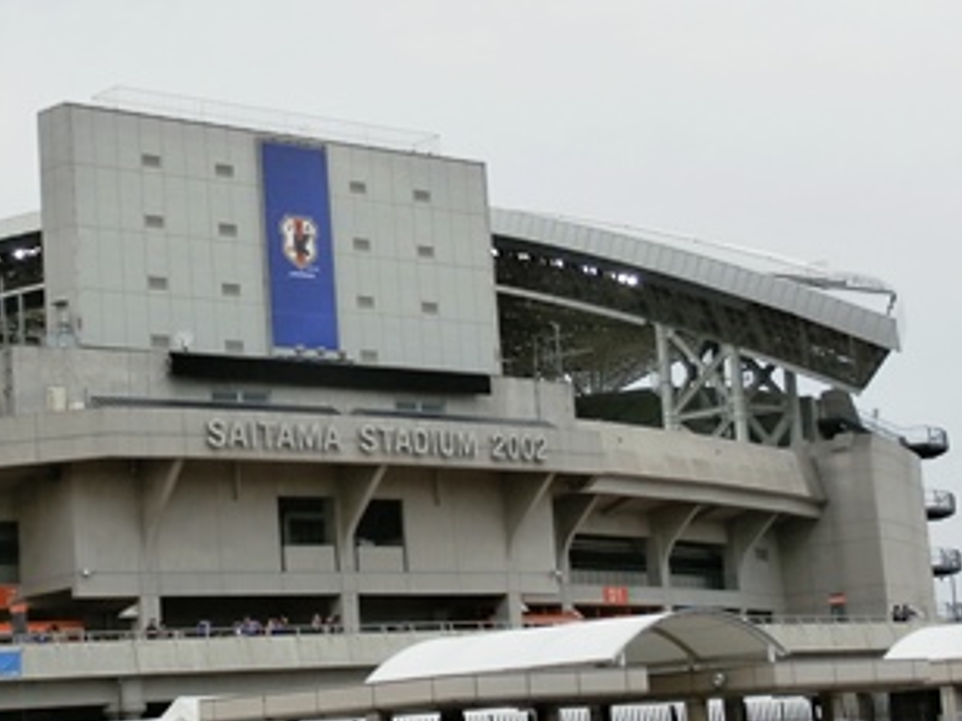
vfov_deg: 18.4
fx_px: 2223
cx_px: 297
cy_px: 343
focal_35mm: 80
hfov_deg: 24.3
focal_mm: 9.76
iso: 160
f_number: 4.1
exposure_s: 1/500
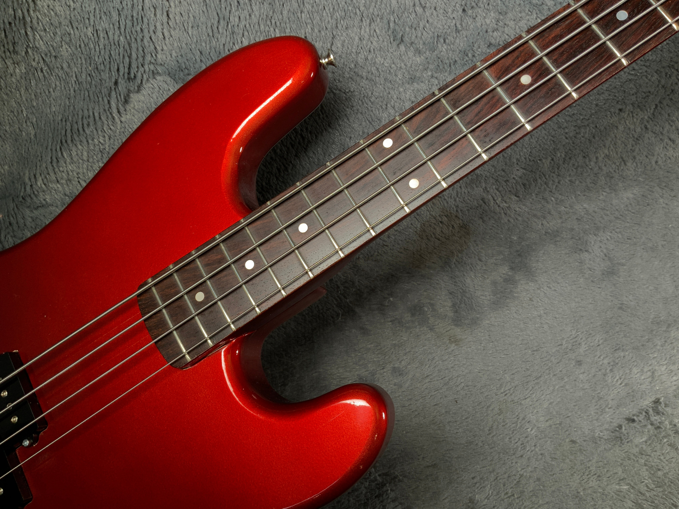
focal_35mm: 29
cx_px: 340
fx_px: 569
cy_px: 254
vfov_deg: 48.2
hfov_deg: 61.7
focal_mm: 3
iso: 25
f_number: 1.8
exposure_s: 1/104
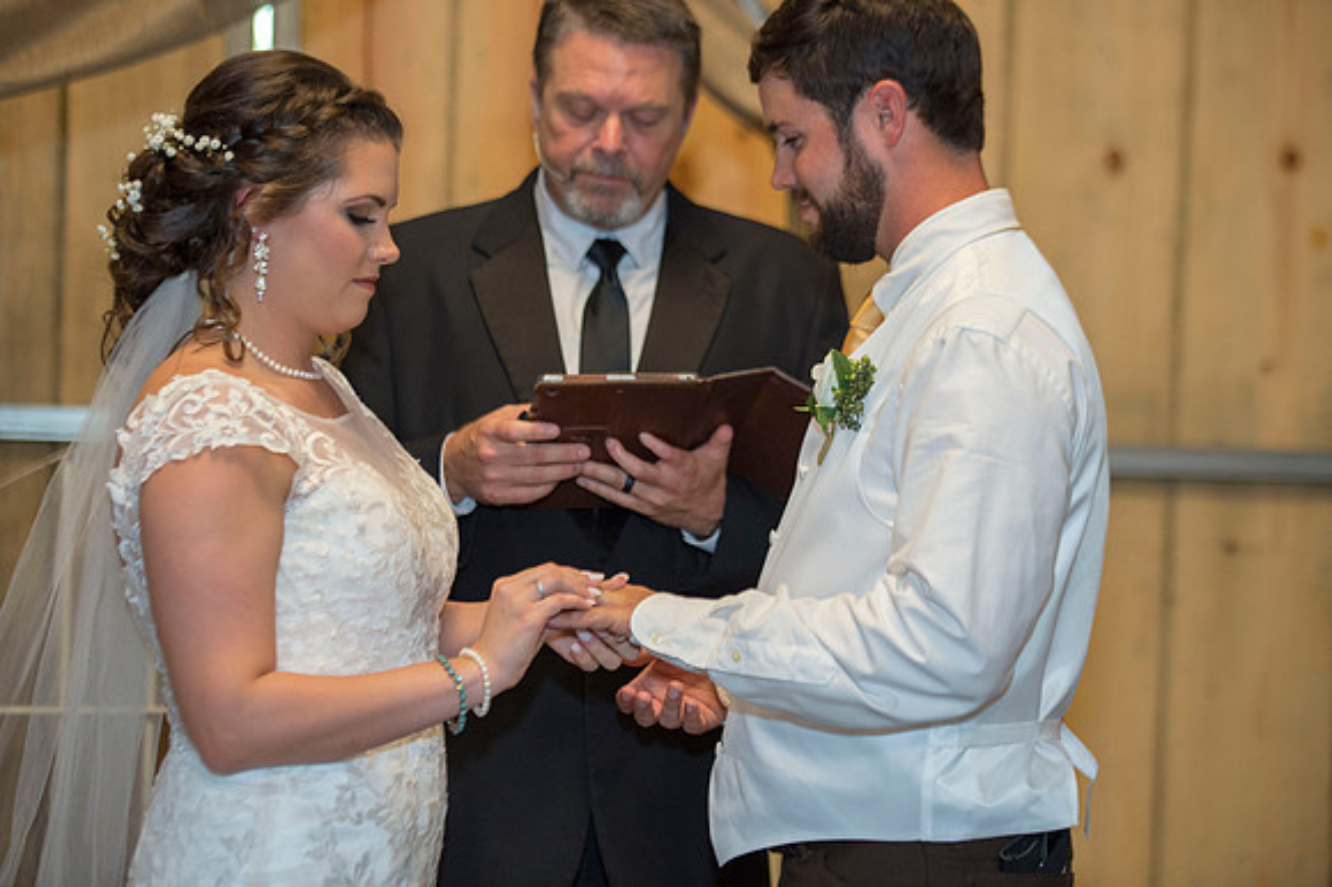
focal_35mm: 105
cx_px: 666
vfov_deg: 13.0
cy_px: 444
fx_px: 3883
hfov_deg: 19.5
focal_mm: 105
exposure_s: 1/160
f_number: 2.8
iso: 1600
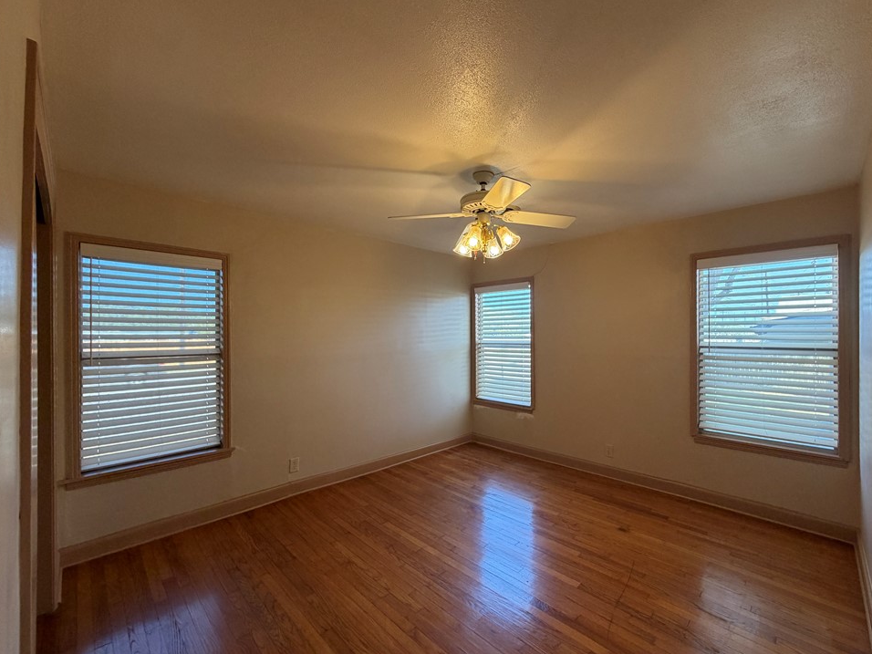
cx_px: 461
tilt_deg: +0.7
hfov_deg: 98.1
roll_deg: +0.0
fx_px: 378
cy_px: 334
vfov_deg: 81.7
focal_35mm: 15
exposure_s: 1/120
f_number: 2.2
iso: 200
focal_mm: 2.22
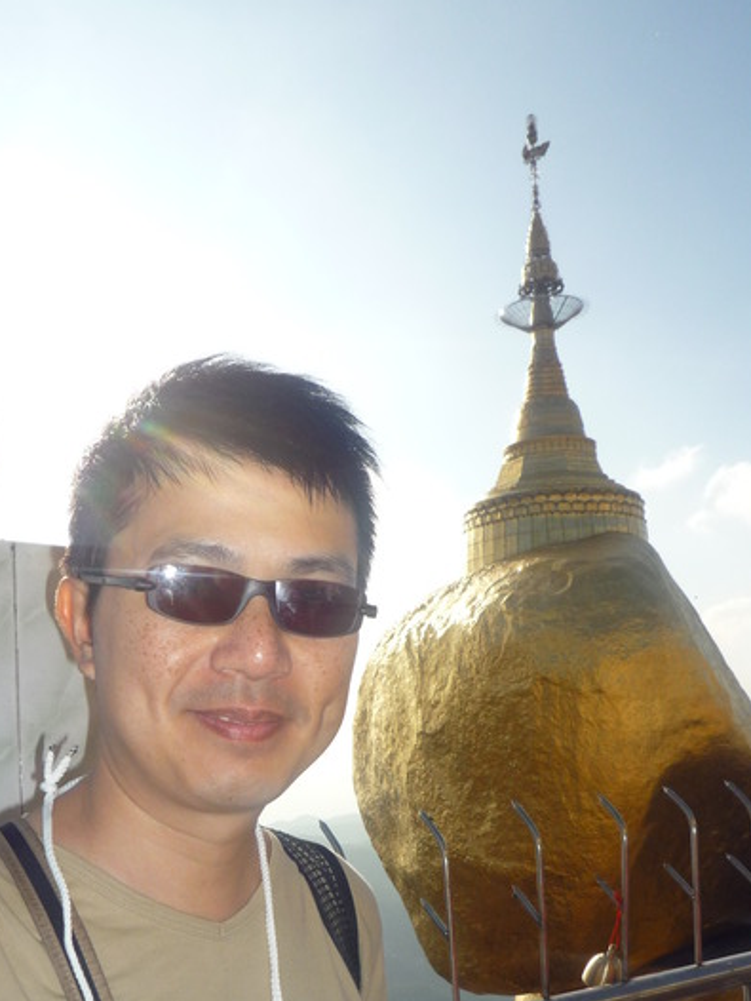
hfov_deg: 37.7
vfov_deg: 48.0
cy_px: 685
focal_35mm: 38
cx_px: 346
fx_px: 1098
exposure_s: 1/800
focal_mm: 4.4
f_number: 5
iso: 100
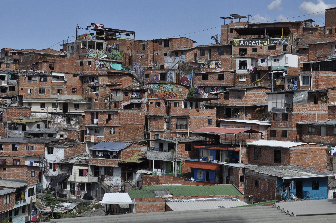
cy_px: 112
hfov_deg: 29.3
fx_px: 643
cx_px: 168
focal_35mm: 69
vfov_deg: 19.7
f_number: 9
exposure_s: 1/2000
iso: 640
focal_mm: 46
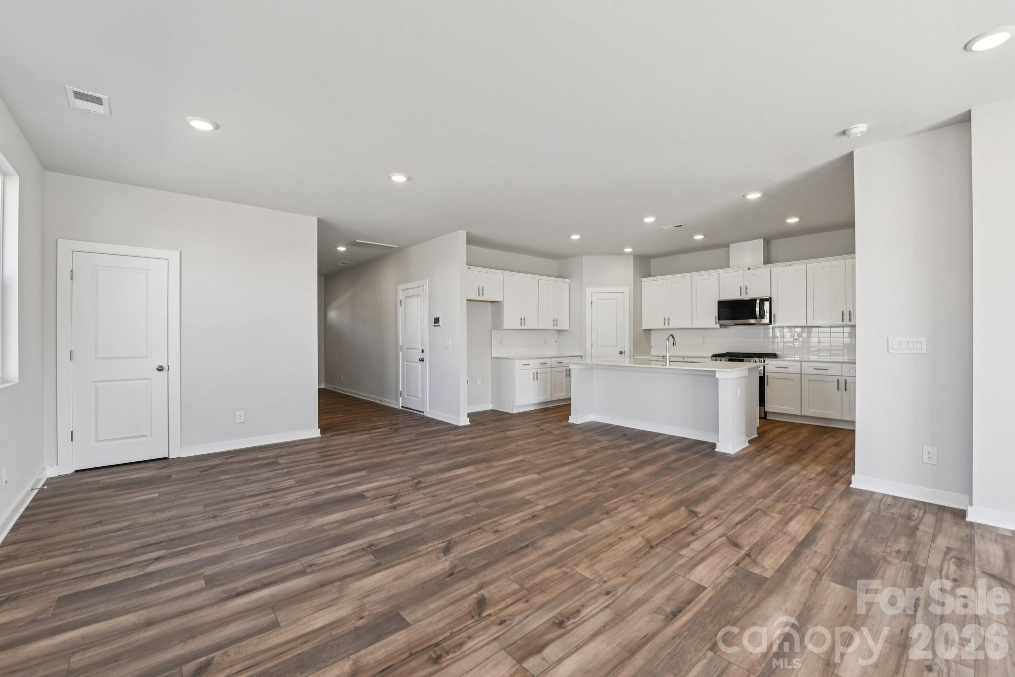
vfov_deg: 77.3
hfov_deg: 100.4
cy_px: 338
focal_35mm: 15
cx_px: 508
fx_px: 423
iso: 200
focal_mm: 15
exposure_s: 1/25
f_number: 8
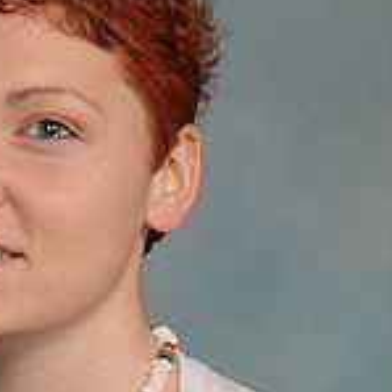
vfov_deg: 5.7
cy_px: 571
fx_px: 3933
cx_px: 92
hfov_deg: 5.7
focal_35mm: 307
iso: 100
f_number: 5.6
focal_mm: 62
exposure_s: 1/125
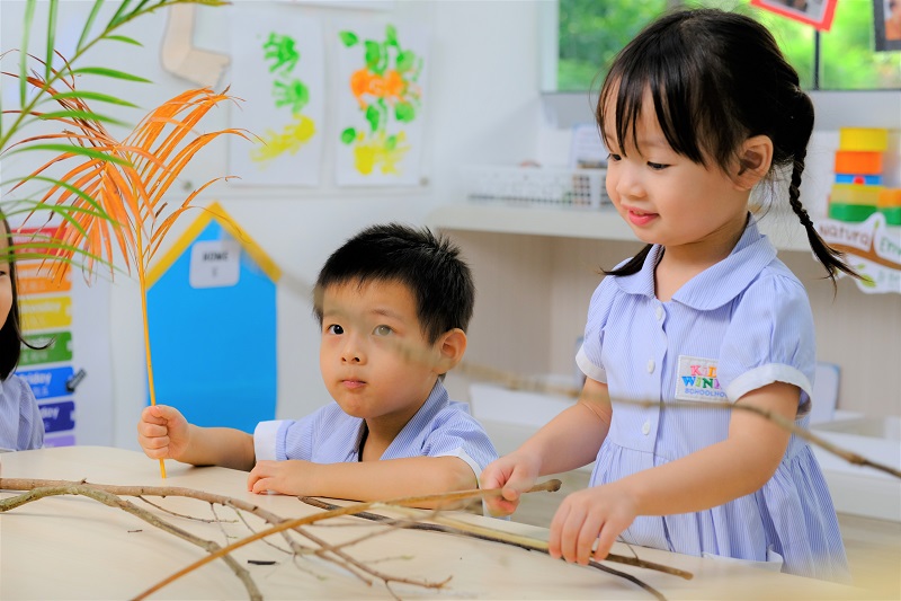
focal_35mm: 84
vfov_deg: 16.3
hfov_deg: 24.2
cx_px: 450
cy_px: 300
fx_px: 2102
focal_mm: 56
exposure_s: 1/160
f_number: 4.5
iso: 640
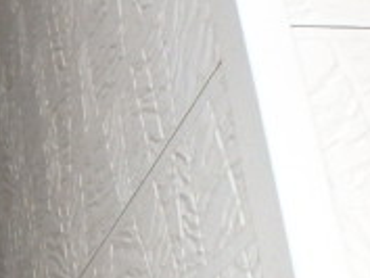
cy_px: 383
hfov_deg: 22.1
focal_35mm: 76
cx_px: -155
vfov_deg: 17.9
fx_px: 813
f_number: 3.5
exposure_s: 1/30
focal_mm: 3.7
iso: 500
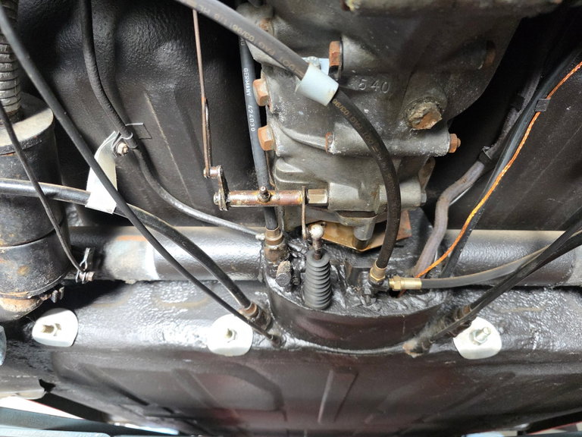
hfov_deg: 73.9
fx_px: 387
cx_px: 291
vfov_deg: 58.9
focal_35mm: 23
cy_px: 218
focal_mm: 6.3
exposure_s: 1/120
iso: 500
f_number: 1.7
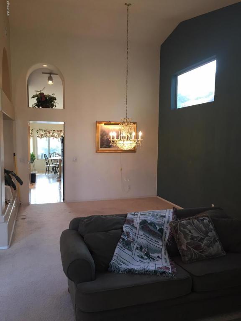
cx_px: 120
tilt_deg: -6.0
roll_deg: -0.1
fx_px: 269
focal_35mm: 29
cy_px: 160
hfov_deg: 48.2
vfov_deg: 61.7
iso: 32
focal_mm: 4.15
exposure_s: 1/30
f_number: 2.2
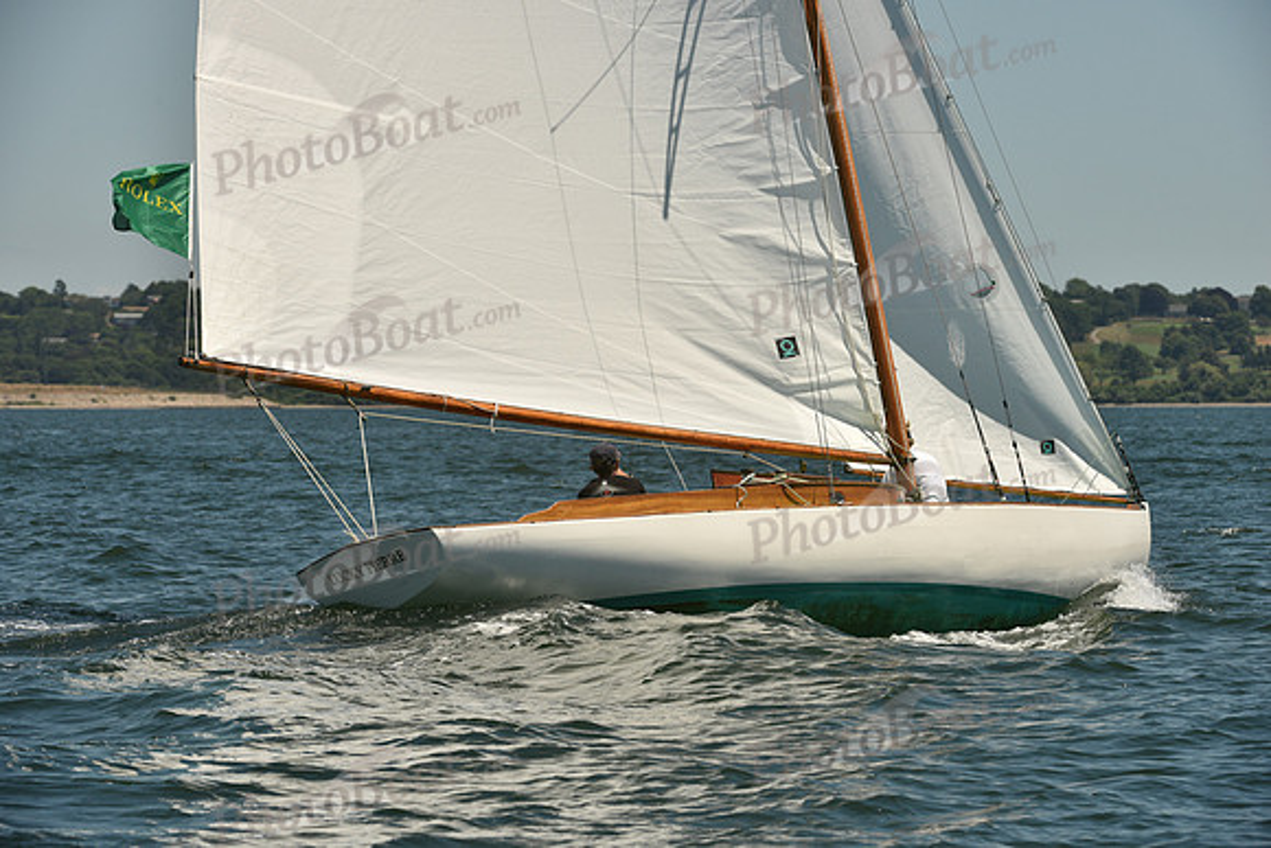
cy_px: 424
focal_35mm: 200
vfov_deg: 6.9
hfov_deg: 10.3
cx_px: 636
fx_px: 7062
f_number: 9
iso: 250
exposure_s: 1/1000
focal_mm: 200
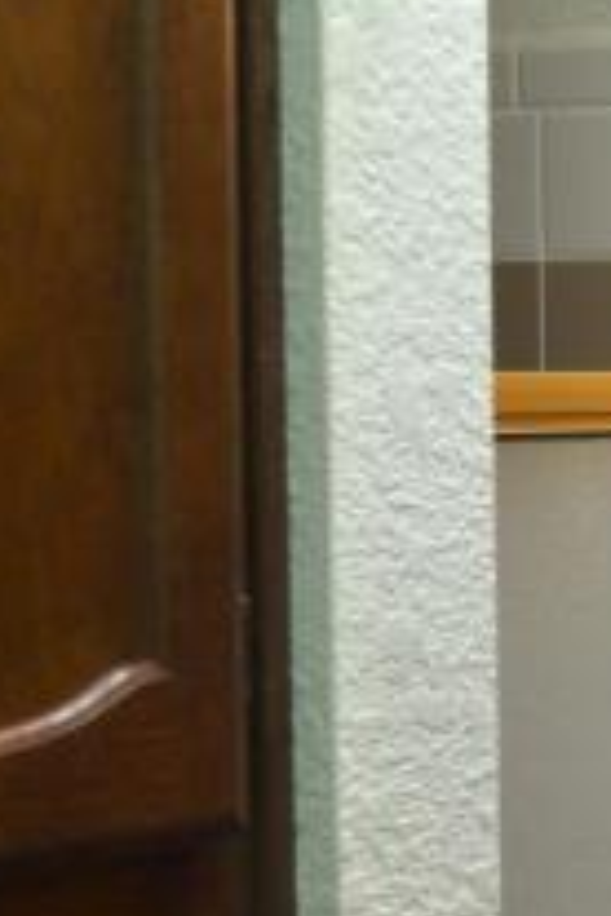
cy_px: 936
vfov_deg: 15.1
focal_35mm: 133
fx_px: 3386
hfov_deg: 9.9
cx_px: 1025
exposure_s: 1/80
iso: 400
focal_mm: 24
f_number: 4.2
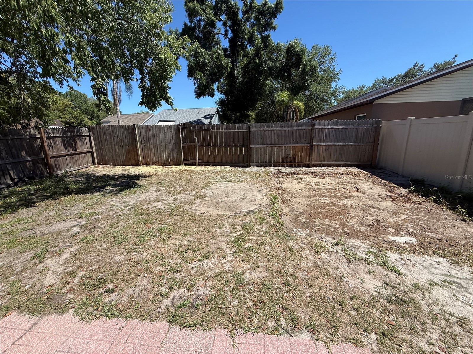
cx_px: 236
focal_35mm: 14
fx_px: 191
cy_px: 177
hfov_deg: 102.1
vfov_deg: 85.7
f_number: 2.2
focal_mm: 2.22
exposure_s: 1/1431
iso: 50
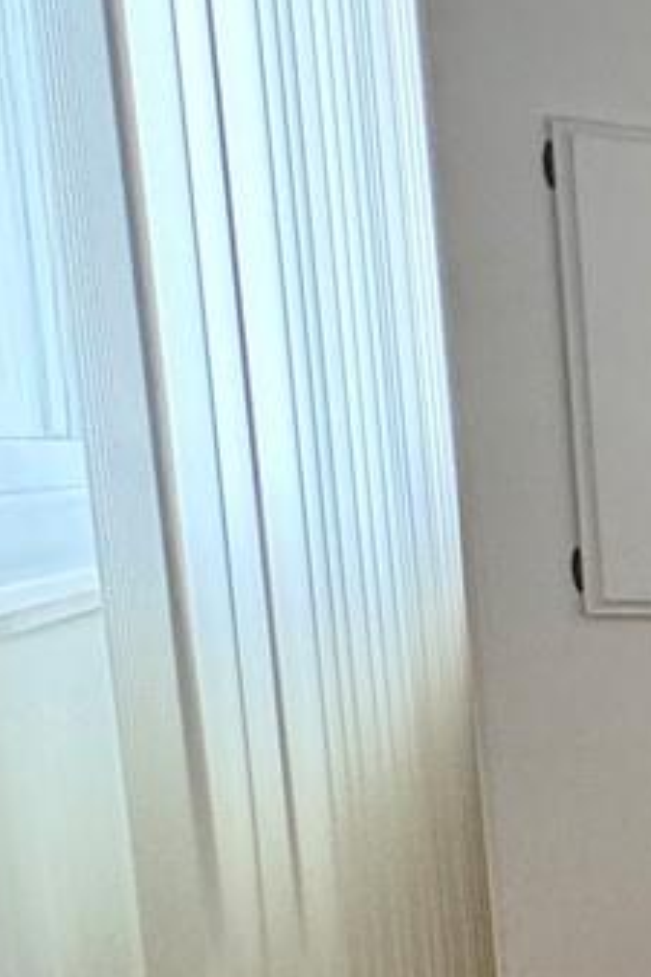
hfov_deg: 10.5
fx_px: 1873
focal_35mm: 69
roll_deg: -3.3
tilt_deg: -9.6
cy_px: 795
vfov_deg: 28.6
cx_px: 2103
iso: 160
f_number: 2.2
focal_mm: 2.22
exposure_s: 1/60
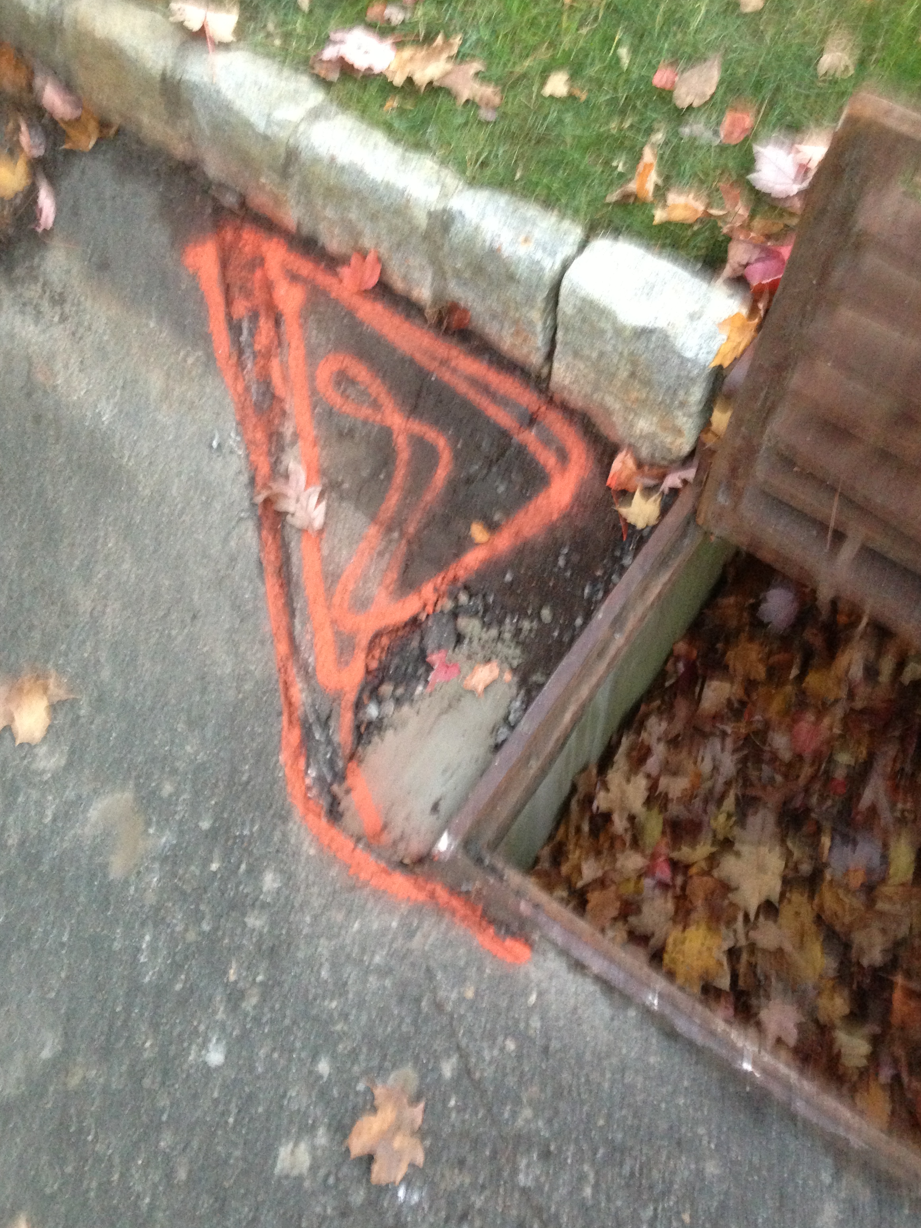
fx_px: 1242
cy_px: 595
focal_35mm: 35
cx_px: 456
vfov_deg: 52.6
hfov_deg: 40.7
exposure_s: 1/20
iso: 320
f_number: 2.4
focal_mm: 4.13
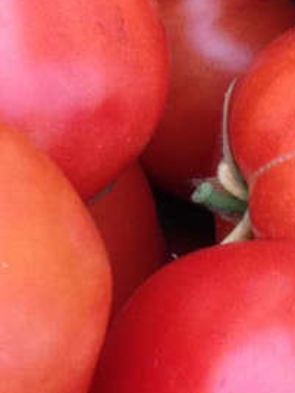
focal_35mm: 209
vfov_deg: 9.5
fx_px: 2375
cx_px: -82
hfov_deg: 7.0
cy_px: 145
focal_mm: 4.28
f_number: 2.4
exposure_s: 1/120
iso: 100
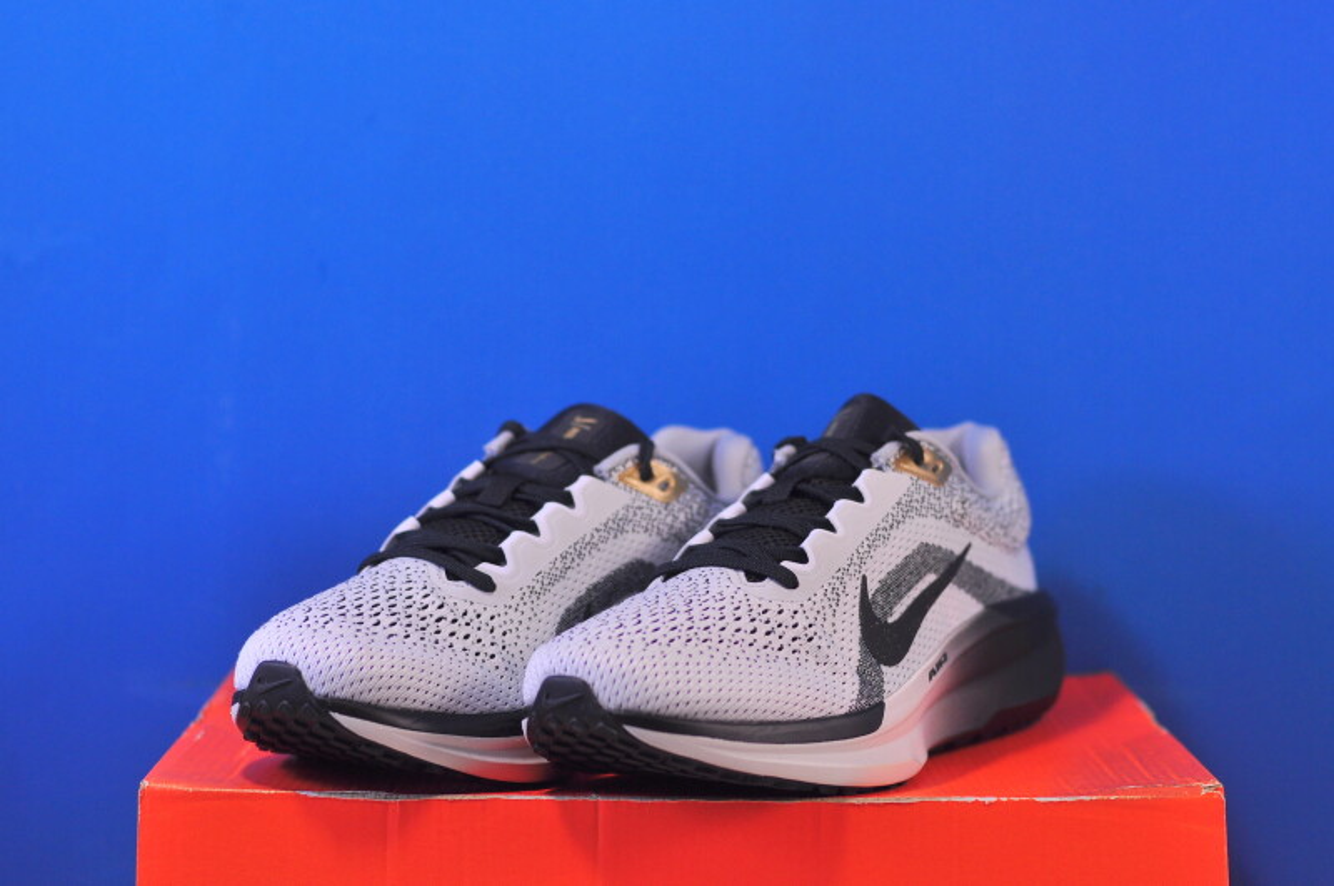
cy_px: 443
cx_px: 667
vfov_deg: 18.1
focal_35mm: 75
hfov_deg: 27.0
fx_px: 2775
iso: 250
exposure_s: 1/320
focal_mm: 50
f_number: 2.8
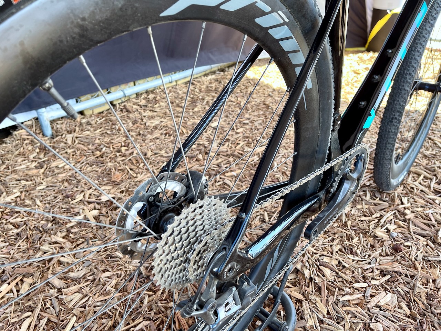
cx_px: 220
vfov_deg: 53.1
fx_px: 331
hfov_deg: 67.3
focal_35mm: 26
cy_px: 166
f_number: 1.6
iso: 40
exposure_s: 1/121
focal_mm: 5.1
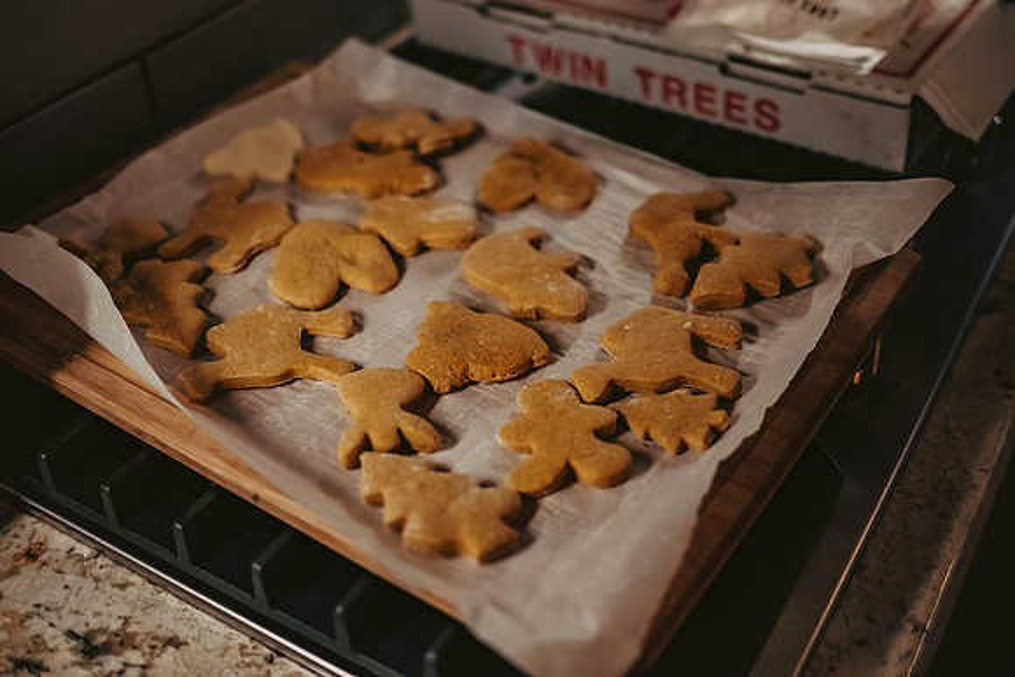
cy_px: 338
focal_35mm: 40
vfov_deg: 33.4
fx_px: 1128
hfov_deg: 48.4
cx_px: 508
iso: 2500
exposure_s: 1/800
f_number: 2
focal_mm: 40
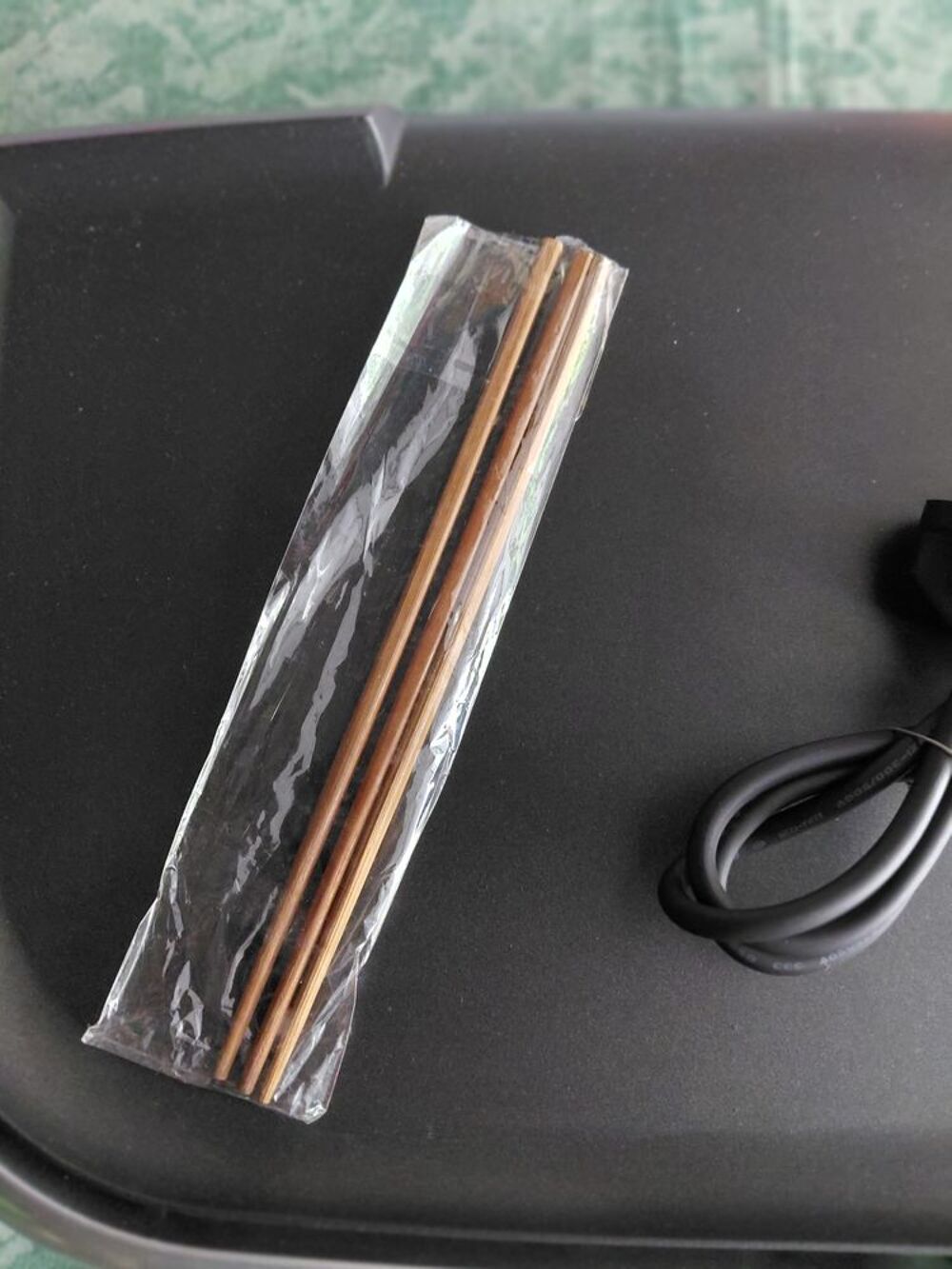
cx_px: 476
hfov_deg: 54.9
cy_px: 634
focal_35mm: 25
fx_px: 917
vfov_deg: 69.4
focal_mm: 4.69
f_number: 1.8
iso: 500
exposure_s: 1/25
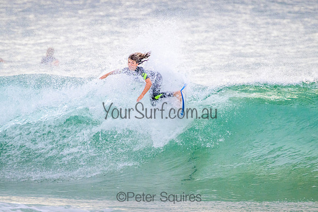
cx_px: 166
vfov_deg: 1.5
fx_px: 8310
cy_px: 106
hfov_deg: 2.2
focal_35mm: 941
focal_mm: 800
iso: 3600
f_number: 11
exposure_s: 1/2000
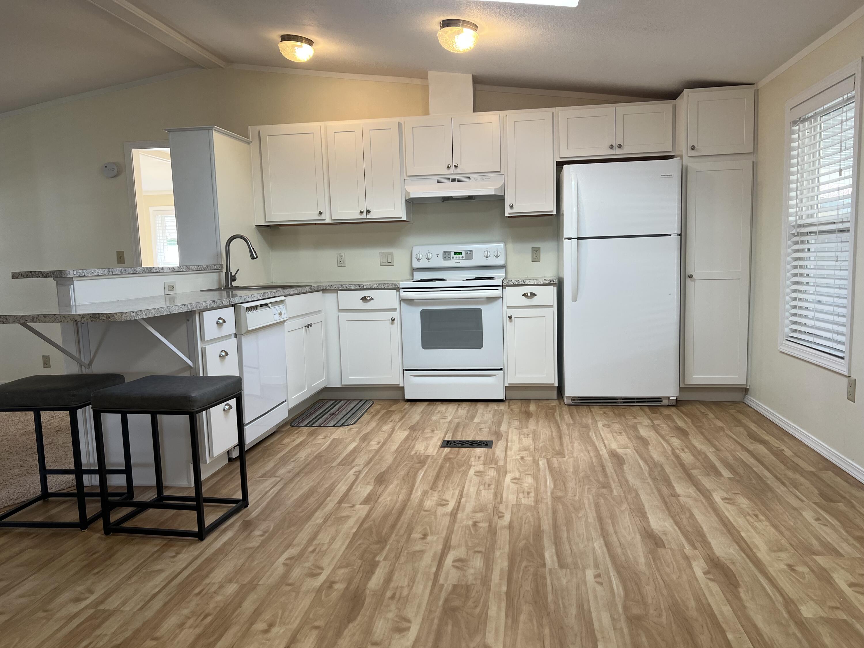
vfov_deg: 53.1
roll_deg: +2.0
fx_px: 649
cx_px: 432
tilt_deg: -6.9
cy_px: 324
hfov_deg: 67.3
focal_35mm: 26
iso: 100
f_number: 1.5
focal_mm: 5.7
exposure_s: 1/120
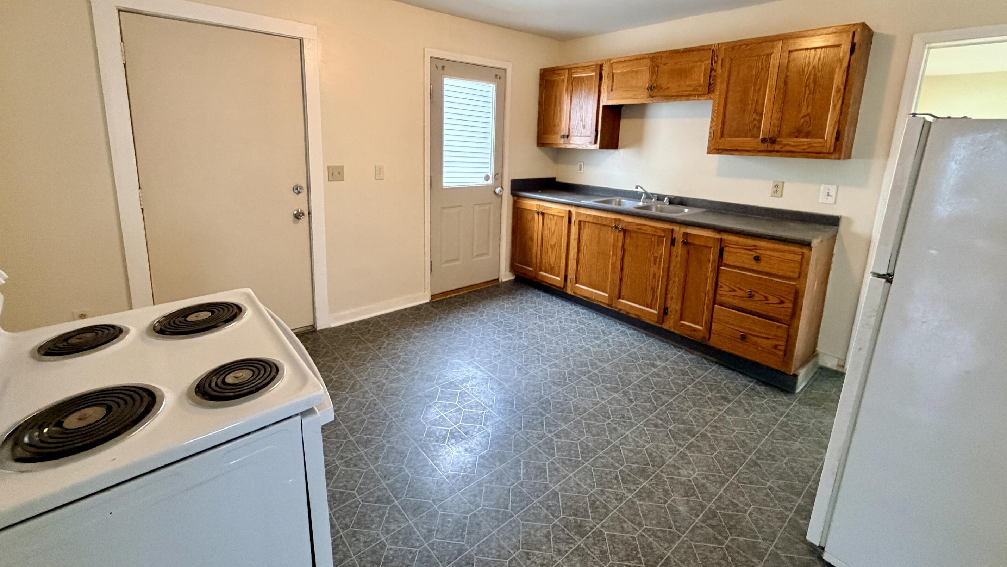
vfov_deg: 66.2
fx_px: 427
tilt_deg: -10.7
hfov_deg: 99.3
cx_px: 488
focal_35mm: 16
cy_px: 217
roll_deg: -2.3
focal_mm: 2.22
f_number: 2.2
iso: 500
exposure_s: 1/60
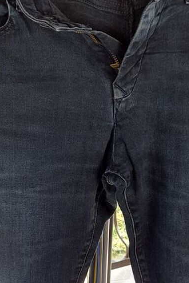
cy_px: 219
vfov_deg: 32.1
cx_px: 112
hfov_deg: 22.2
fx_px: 480
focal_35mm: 61
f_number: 2
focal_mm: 4.6
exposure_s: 1/50
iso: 50
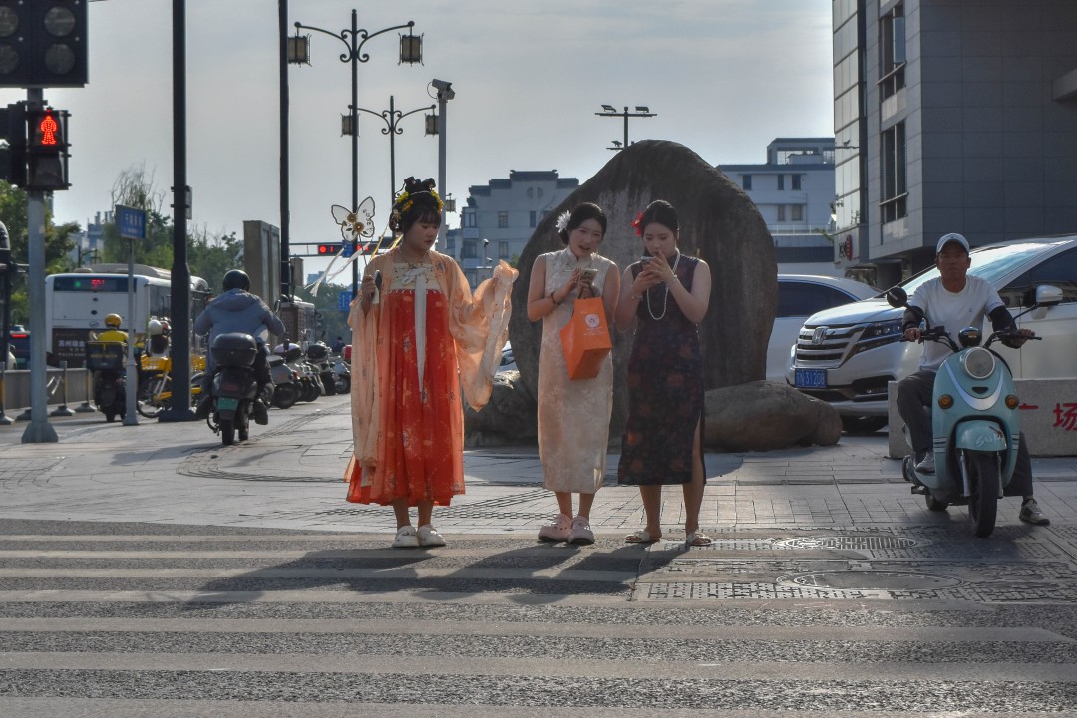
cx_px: 538
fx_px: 1705
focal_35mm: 57
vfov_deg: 23.8
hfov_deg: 35.1
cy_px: 359
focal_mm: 38
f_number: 8
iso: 400
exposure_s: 1/2000
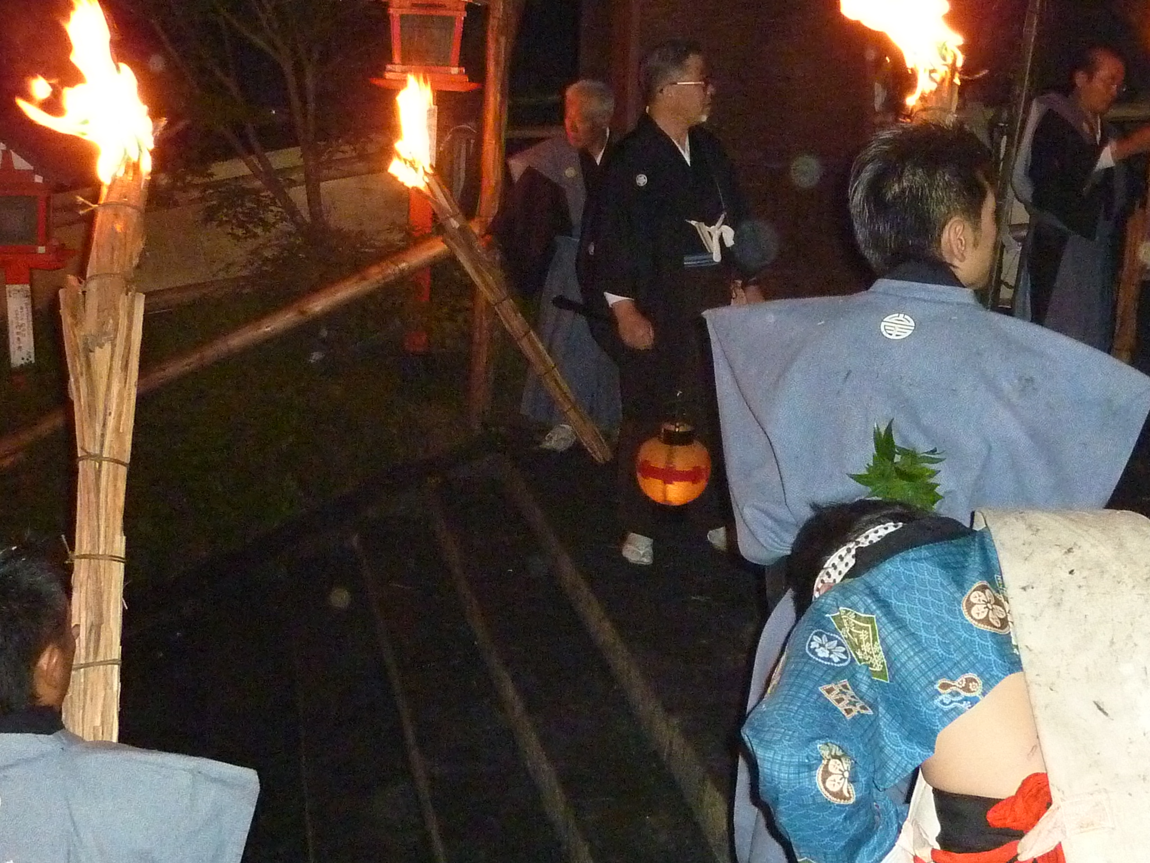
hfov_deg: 37.5
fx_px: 1694
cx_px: 575
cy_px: 432
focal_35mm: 51
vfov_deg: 28.6
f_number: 3.4
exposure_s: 1/30
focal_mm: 4.7
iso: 800
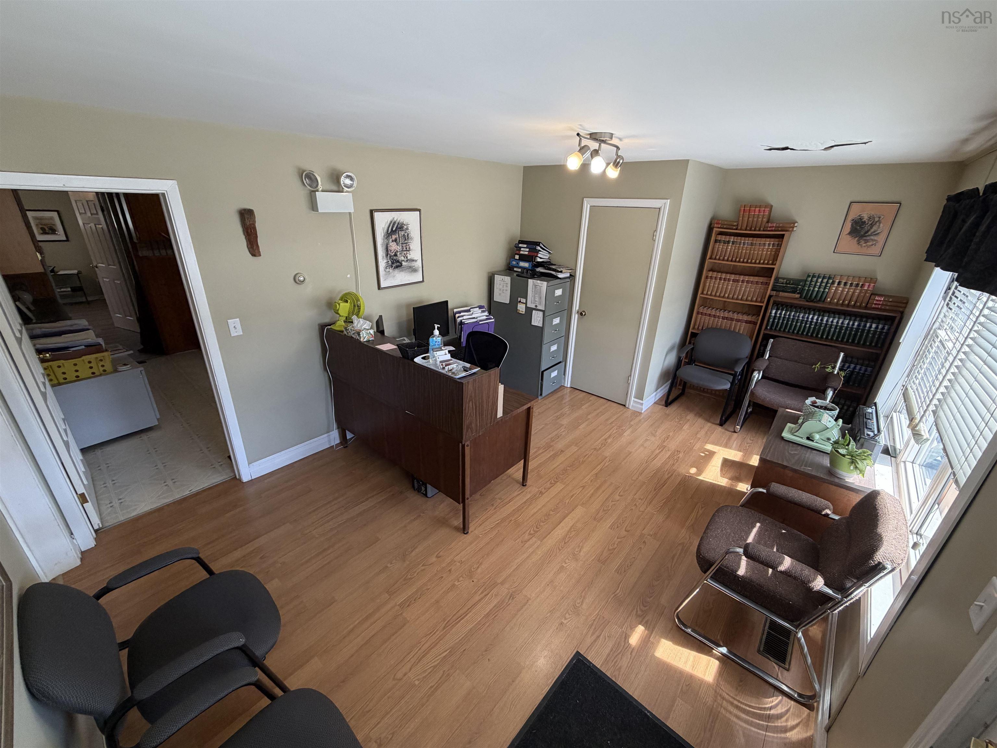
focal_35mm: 14
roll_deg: -1.1
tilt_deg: -22.3
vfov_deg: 85.7
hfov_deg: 102.1
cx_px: 498
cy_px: 374
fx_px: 403
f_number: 2.2
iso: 160
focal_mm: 2.22
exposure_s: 1/120
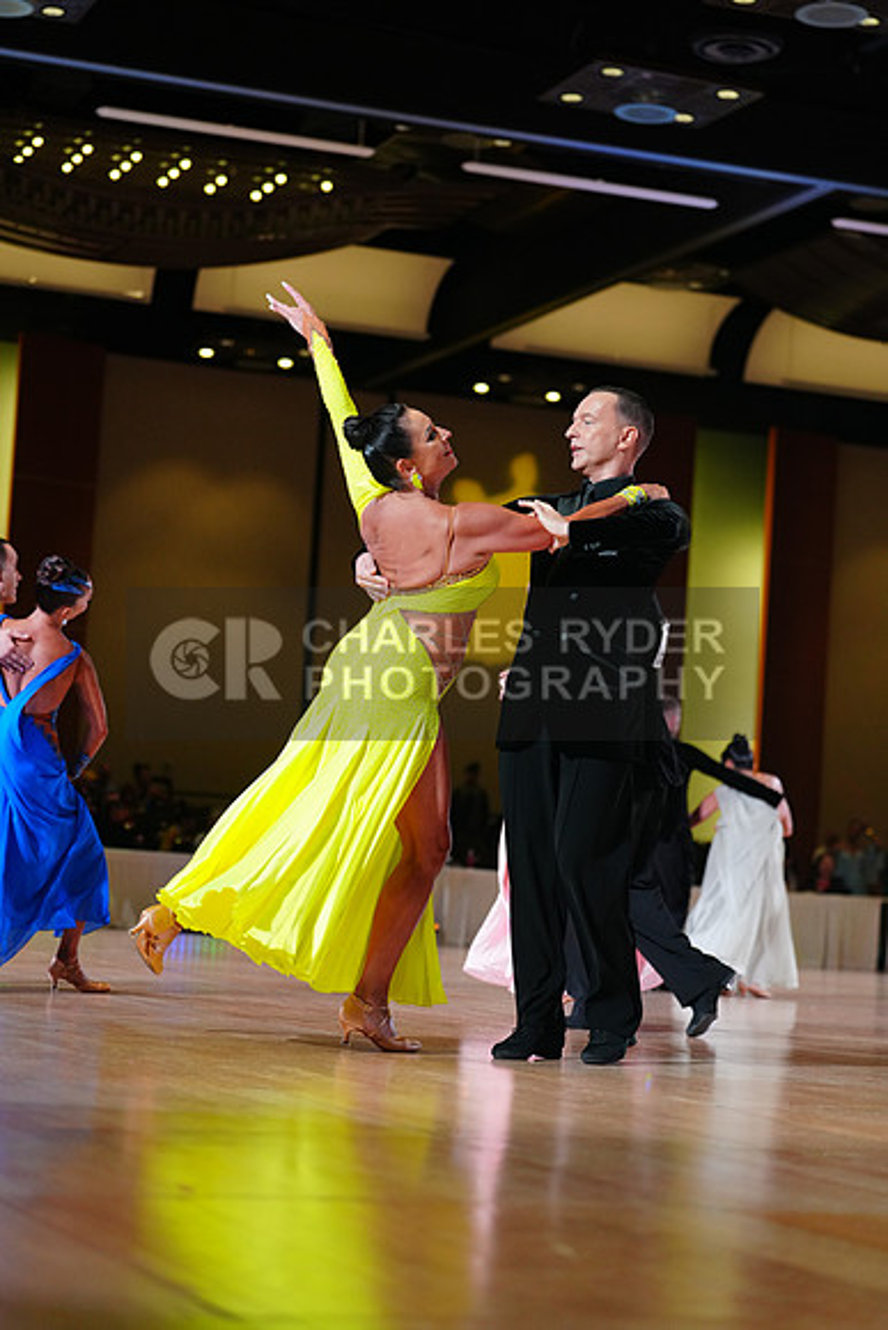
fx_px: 2847
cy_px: 665
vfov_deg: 26.3
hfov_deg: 17.7
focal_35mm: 77
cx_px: 444
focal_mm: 77
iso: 2000
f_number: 2.8
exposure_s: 1/400
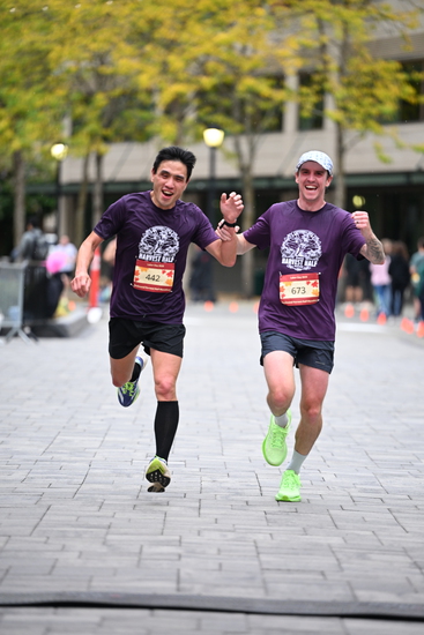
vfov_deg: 11.7
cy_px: 318
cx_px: 212
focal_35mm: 175
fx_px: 3089
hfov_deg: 7.9
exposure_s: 1/1250
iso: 1250
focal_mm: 175
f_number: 2.8
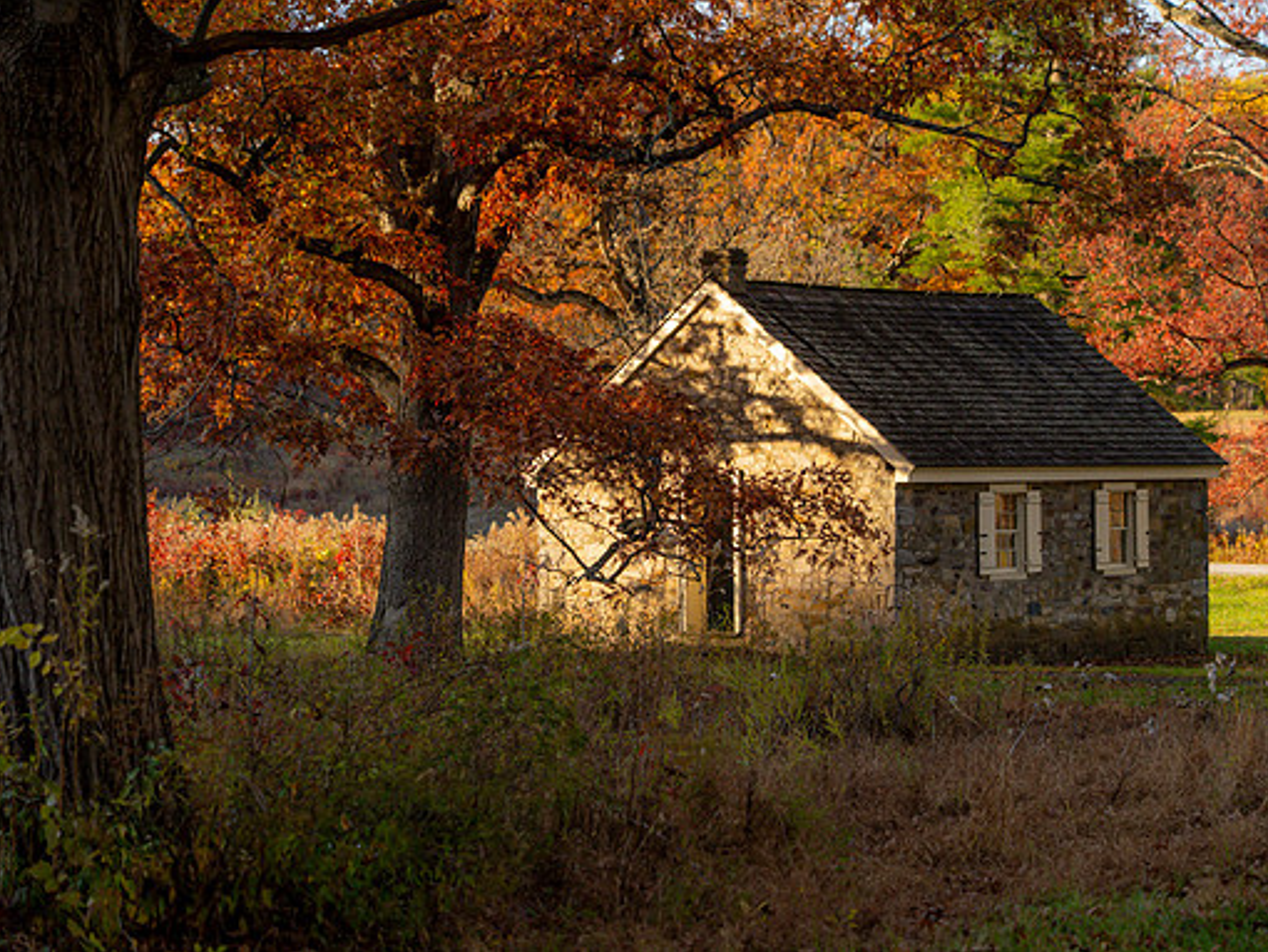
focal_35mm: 94
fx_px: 3445
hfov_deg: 20.8
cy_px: 474
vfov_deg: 15.7
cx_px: 701
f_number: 4.5
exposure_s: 1/2000
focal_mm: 86
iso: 800
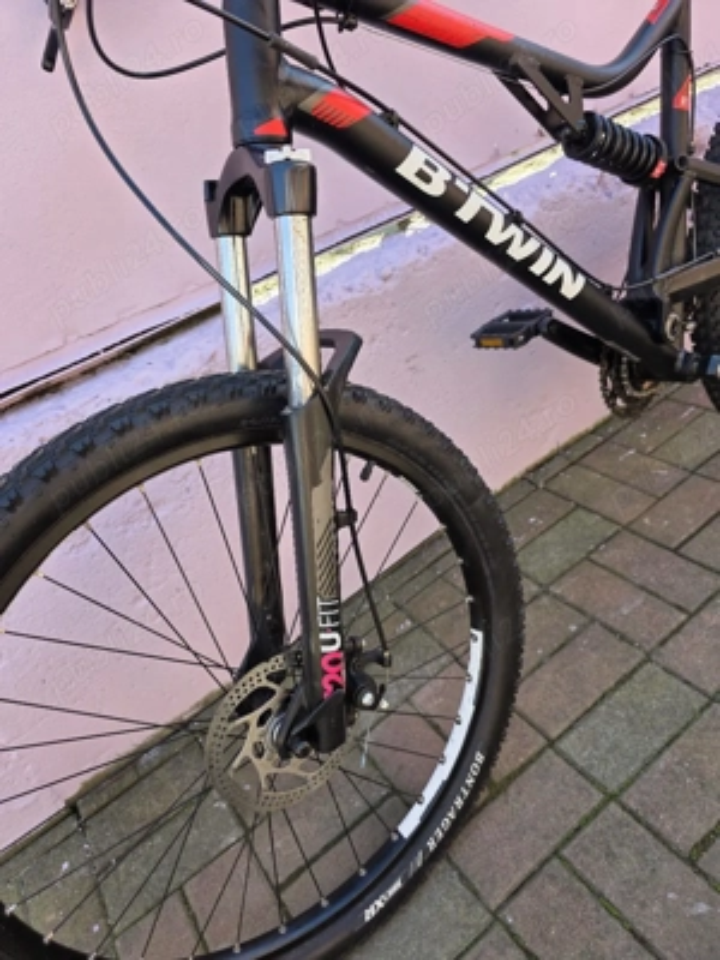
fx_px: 638
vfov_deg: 73.9
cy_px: 480
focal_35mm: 23
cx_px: 360
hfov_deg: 58.9
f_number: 1.7
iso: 32
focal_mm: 6.3
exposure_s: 1/182
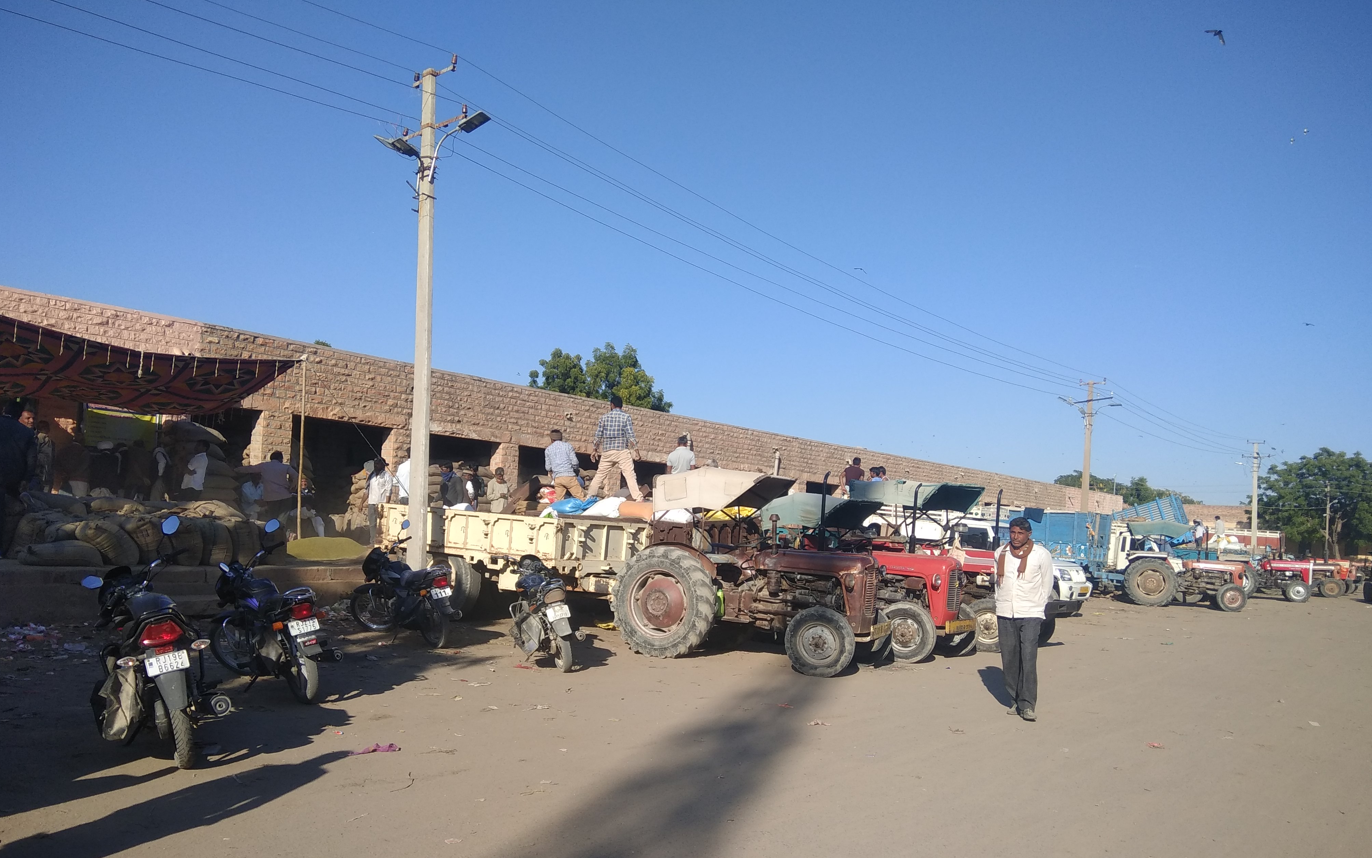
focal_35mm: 23
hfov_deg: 77.1
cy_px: 499
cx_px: 671
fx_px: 860
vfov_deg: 52.8
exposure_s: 1/1196
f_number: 2
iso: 100
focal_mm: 3.57
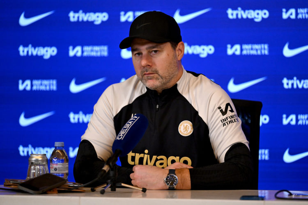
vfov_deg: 6.9
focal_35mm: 200
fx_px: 1711
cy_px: 102
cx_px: 154
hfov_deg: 10.3
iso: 2500
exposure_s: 1/500
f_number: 2.8
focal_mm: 200
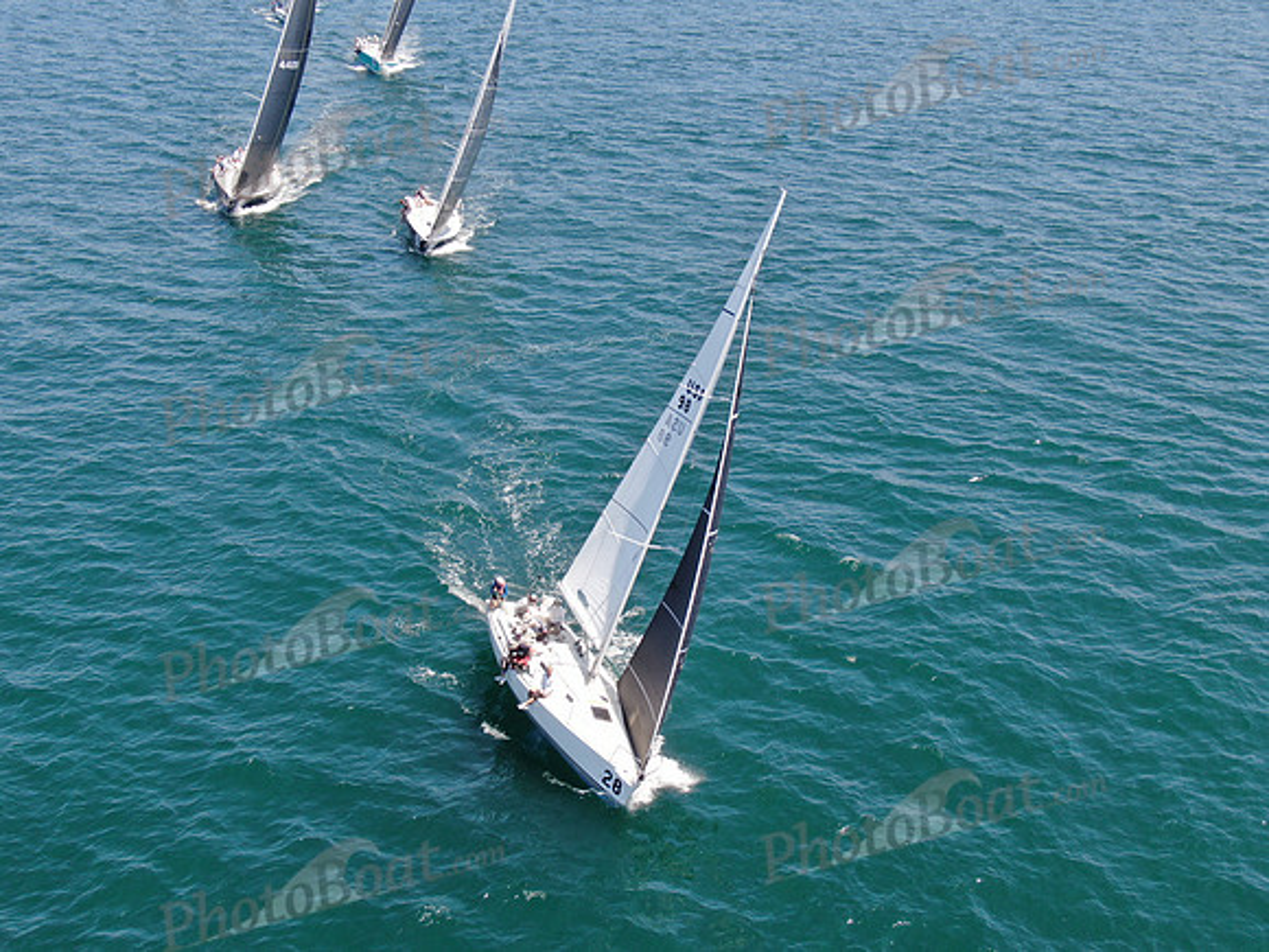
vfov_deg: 33.6
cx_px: 634
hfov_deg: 43.9
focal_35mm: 43
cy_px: 476
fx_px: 1576
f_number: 3.6
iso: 100
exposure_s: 1/500
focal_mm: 7.39
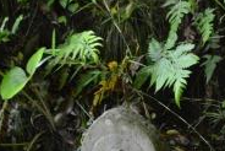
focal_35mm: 124
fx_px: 776
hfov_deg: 16.2
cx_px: 219
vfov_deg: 11.0
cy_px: 141
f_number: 5
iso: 1100
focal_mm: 34
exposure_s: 1/60
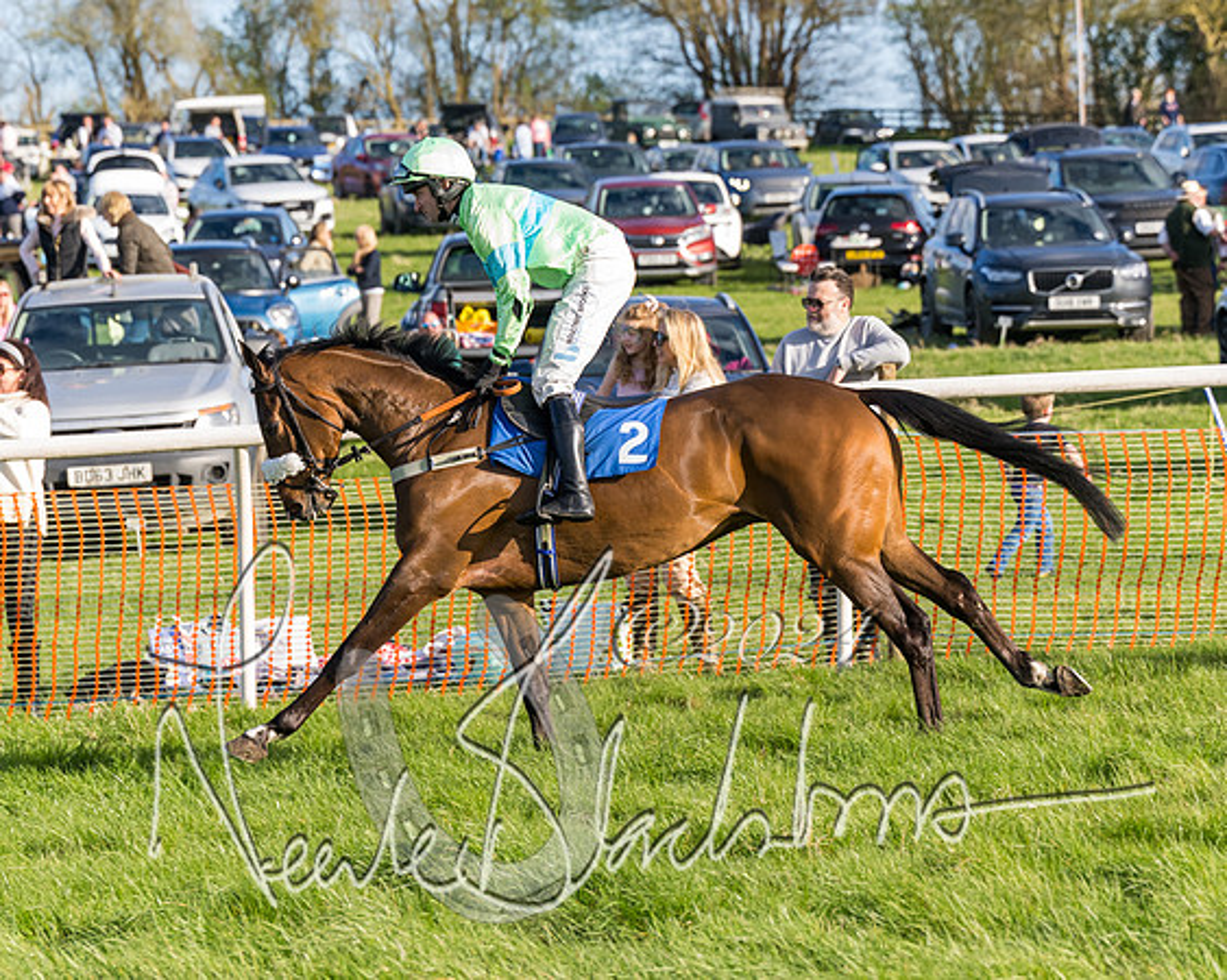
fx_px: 6803
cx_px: 613
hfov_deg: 10.3
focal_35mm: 187
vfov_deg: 8.2
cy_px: 529
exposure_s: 1/1600
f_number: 4
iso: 400
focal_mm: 97
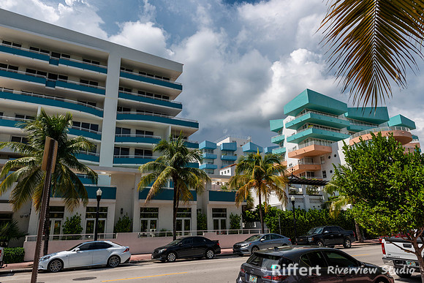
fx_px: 288
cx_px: 212
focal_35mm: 24
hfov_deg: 72.6
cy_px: 142
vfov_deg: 52.3
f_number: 11
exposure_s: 1/250
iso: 100
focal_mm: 24
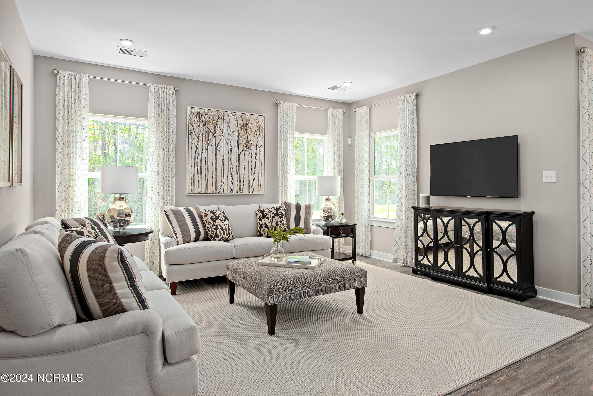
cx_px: 296
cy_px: 198
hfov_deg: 81.2
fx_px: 346
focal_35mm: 21
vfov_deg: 59.5
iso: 400
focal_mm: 21
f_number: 7.1
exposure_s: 1/15
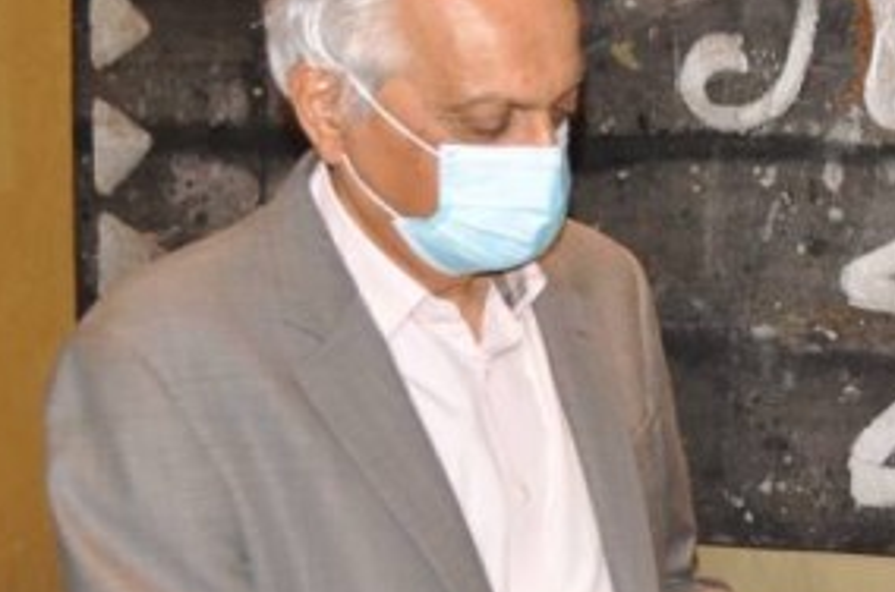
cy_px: 461
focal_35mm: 93
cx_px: 914
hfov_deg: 21.1
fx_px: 2307
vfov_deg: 14.6
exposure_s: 1/60
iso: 500
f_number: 4
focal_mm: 22
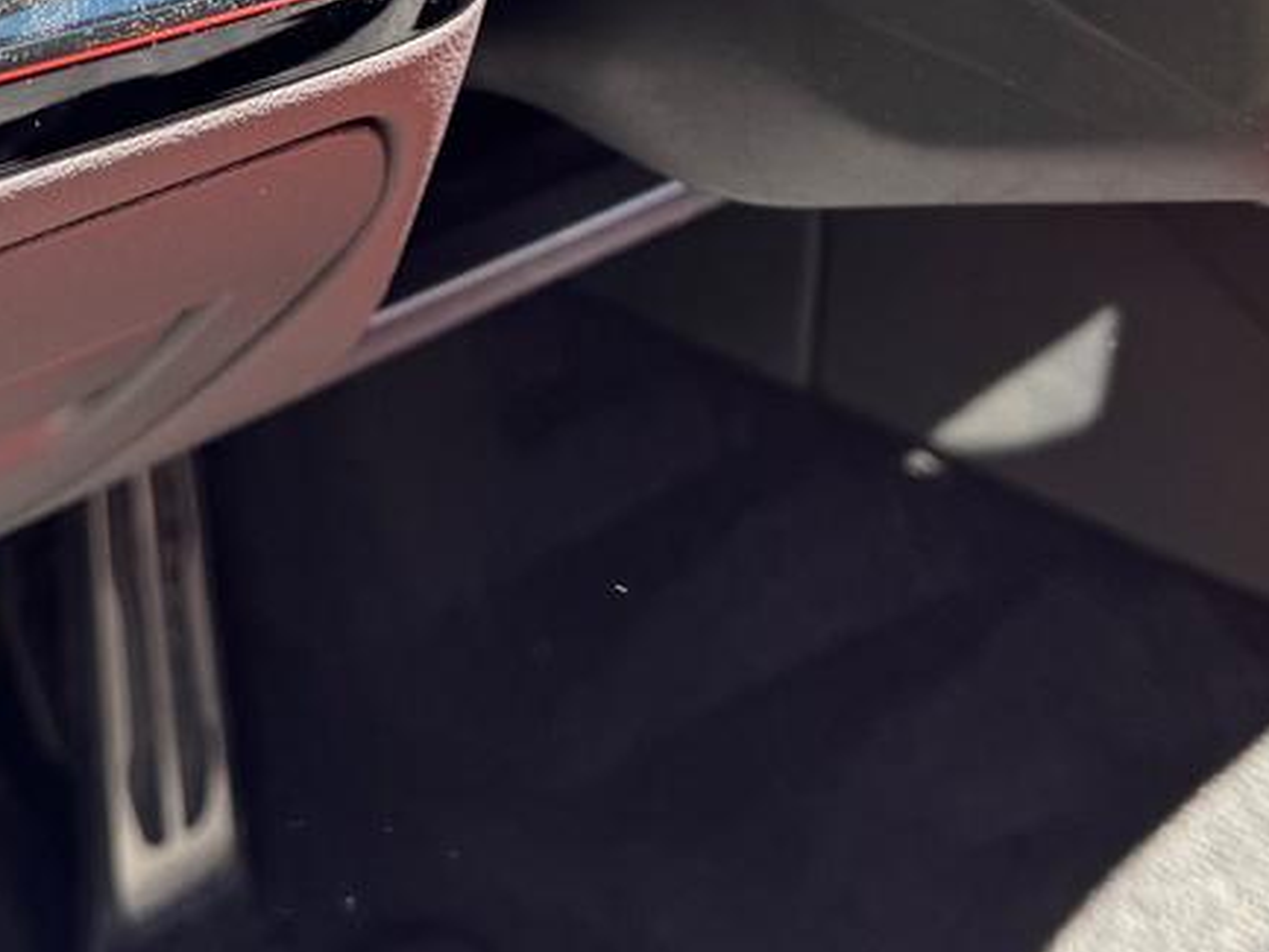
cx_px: 674
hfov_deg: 27.4
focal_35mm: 71
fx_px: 2604
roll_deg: -0.7
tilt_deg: -12.0
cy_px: -313
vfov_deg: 19.1
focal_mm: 6.76
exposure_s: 1/164
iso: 64
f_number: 1.78
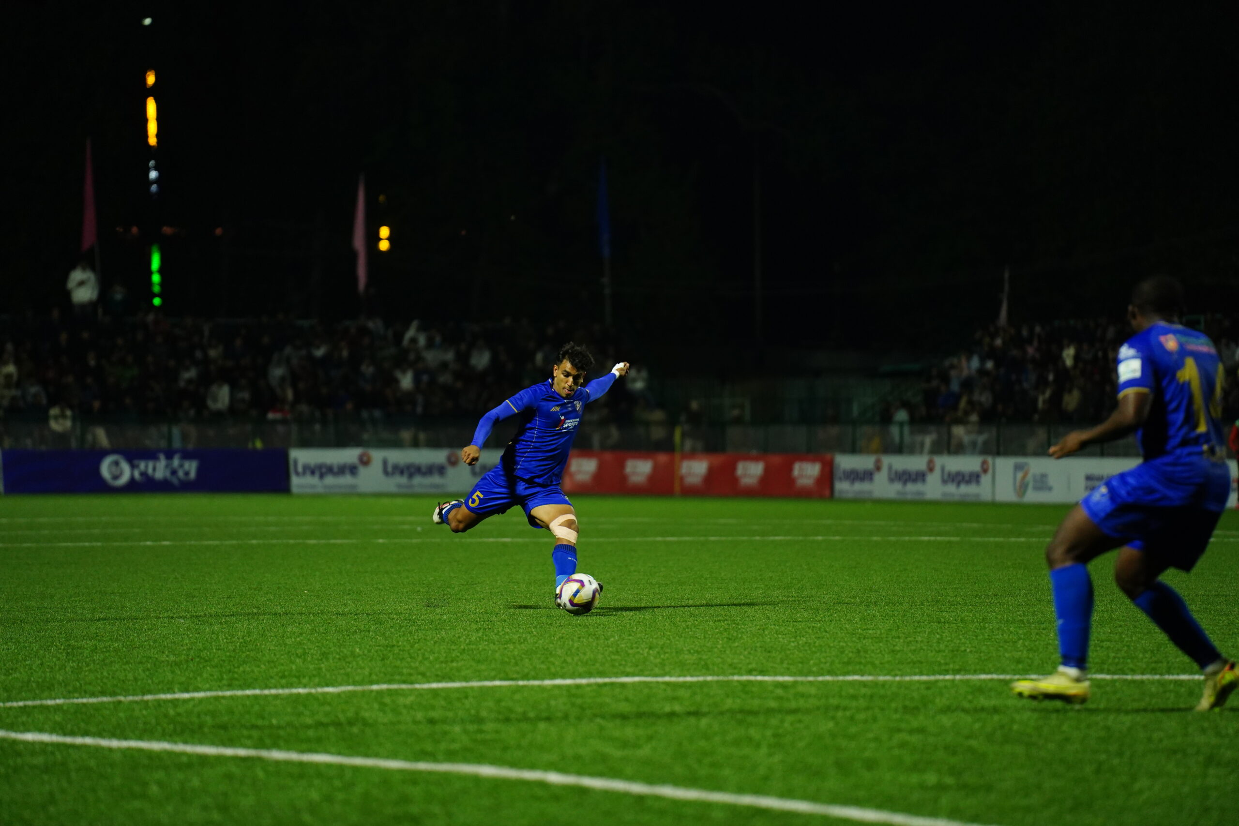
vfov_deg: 7.6
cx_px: 620
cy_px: 413
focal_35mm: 180
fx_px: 6195
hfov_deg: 11.4
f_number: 2.8
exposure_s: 1/800
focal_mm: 180
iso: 2500
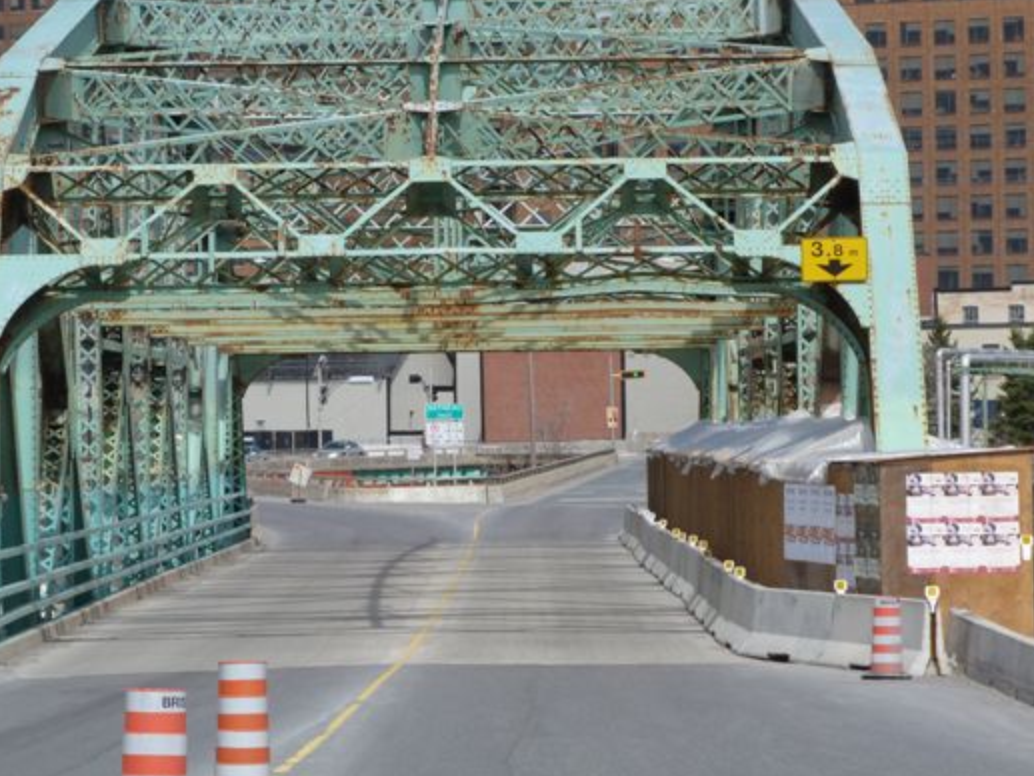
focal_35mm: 172
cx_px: 410
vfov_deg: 8.6
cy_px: 304
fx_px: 5139
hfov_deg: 11.5
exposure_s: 1/400
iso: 80
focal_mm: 25
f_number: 5.6
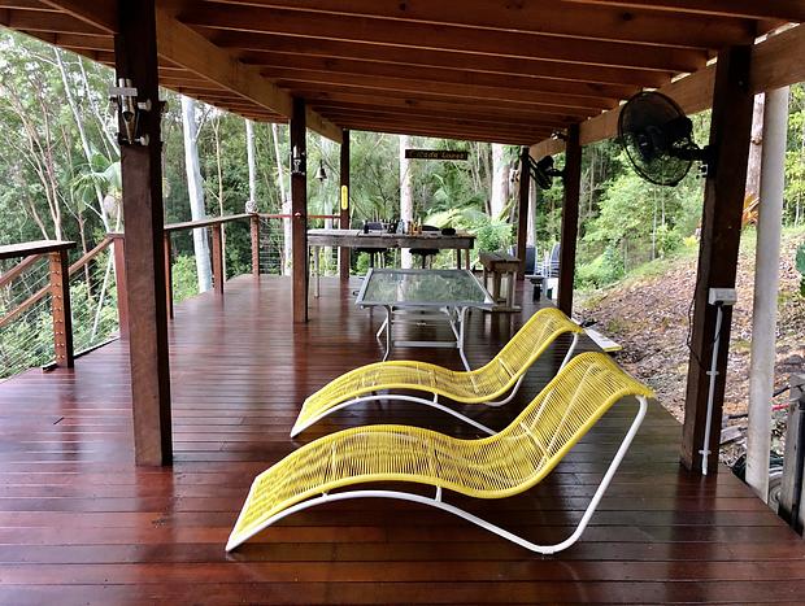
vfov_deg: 49.9
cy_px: 303
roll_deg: -1.5
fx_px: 652
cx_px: 402
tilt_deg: -8.2
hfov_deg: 63.4
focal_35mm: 28
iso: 64
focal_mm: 4
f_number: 1.8
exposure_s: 1/15
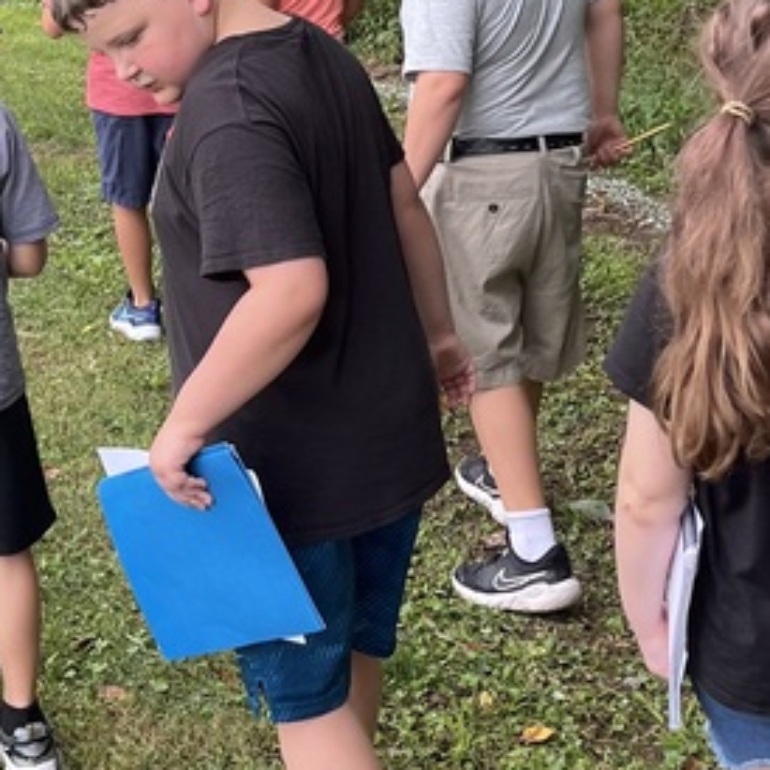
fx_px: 2164
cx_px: 197
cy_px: 188
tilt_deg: -15.5
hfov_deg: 20.0
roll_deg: +4.4
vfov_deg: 20.0
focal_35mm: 86
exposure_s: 1/442
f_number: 1.6
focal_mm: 5.1
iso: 50
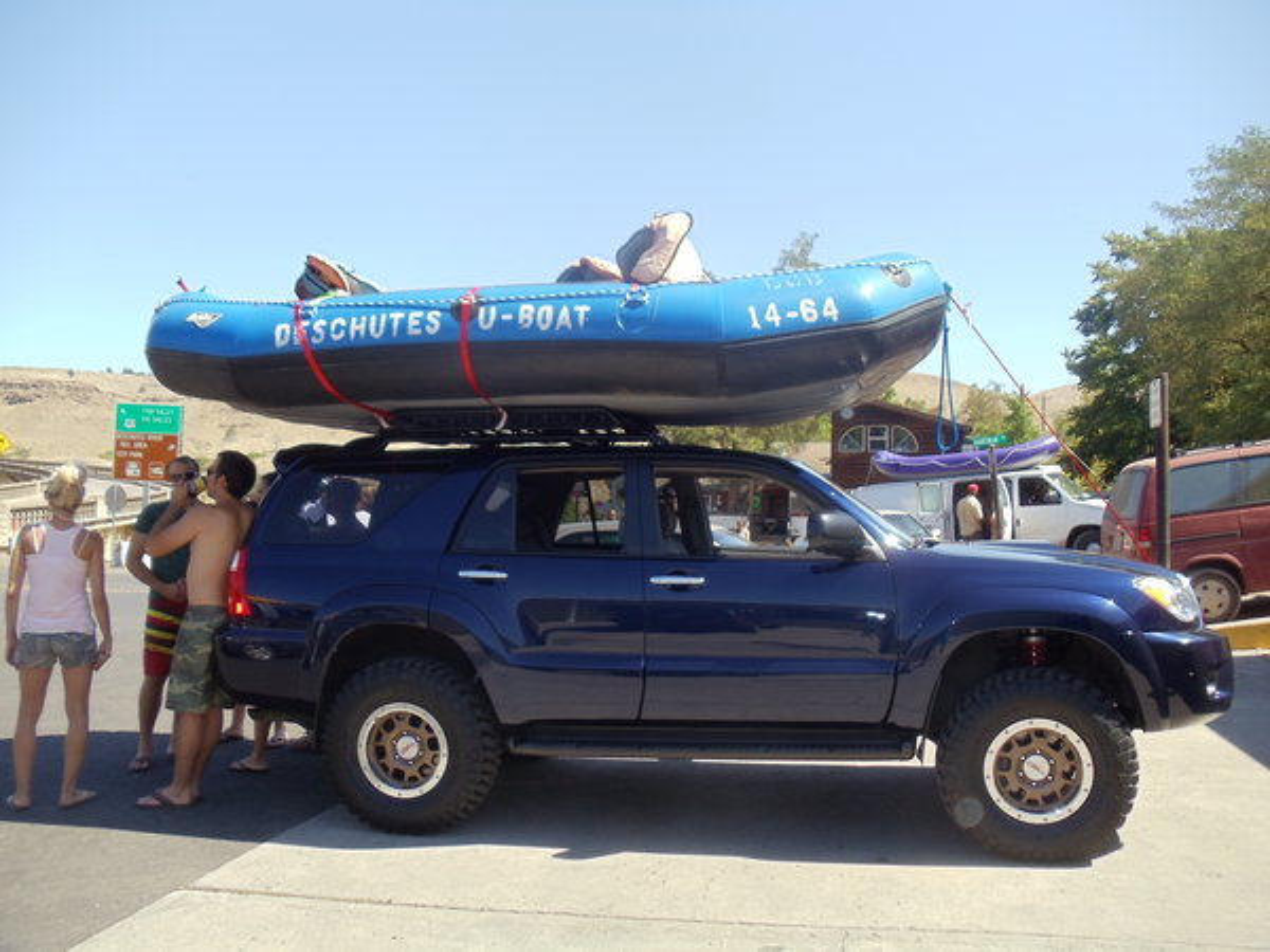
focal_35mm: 44
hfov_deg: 42.9
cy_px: 476
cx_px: 635
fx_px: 1614
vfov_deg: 32.9
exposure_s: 1/320
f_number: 3.5
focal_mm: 6
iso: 80
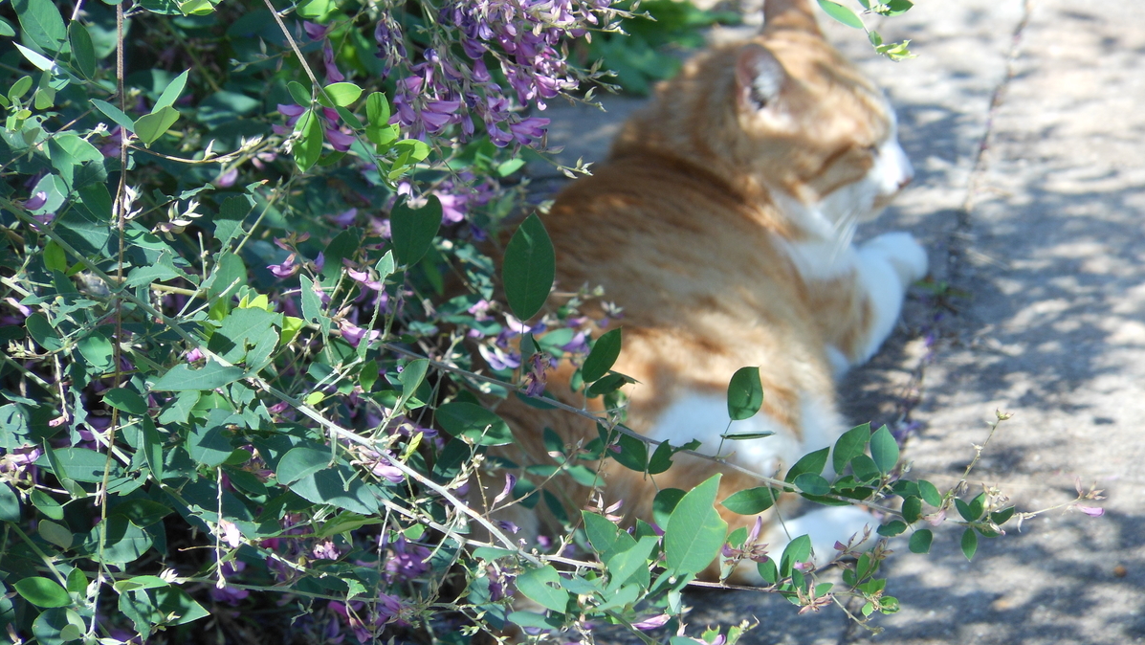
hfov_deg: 10.1
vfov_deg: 5.7
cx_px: 573
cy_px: 311
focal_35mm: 214
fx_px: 6499
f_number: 5.6
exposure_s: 1/125
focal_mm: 35
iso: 80
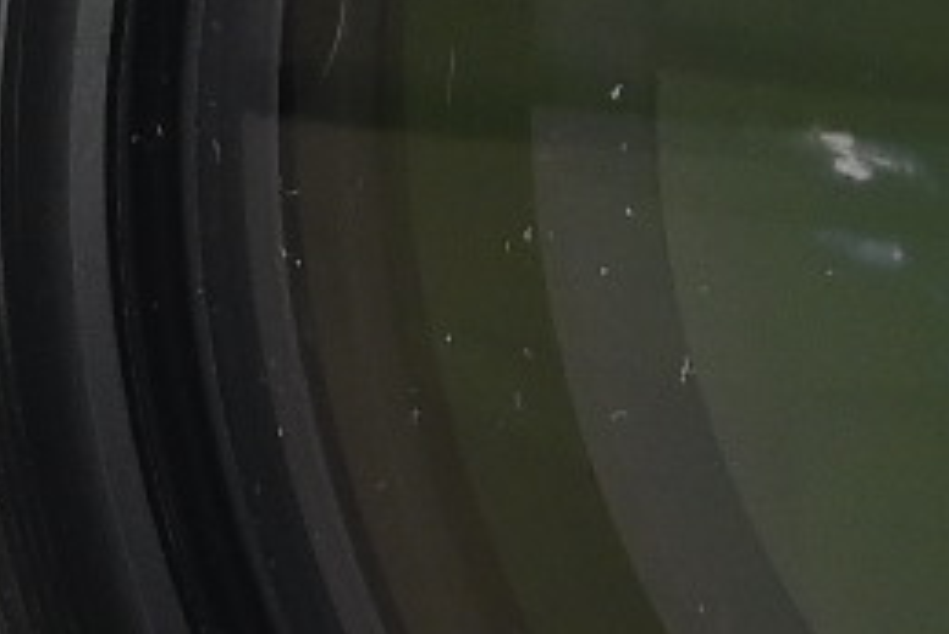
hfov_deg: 3.6
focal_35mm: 569
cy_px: 260
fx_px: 15007
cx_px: 1447
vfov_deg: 2.4
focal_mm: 50
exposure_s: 1/125
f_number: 13
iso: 1250
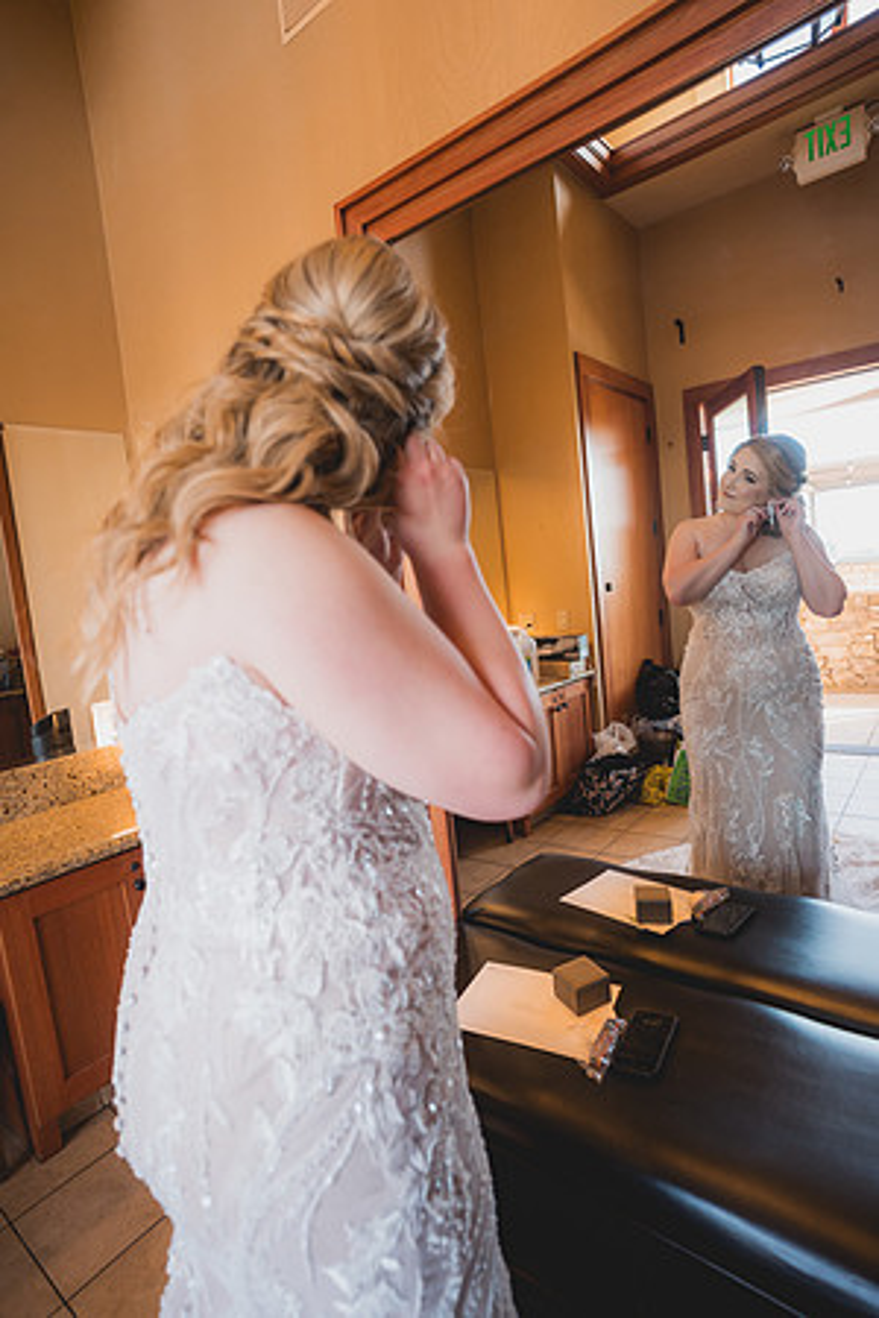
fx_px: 659
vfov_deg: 90.0
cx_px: 440
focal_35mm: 18
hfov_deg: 67.4
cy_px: 659
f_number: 2.8
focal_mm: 18
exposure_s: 1/320
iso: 1250
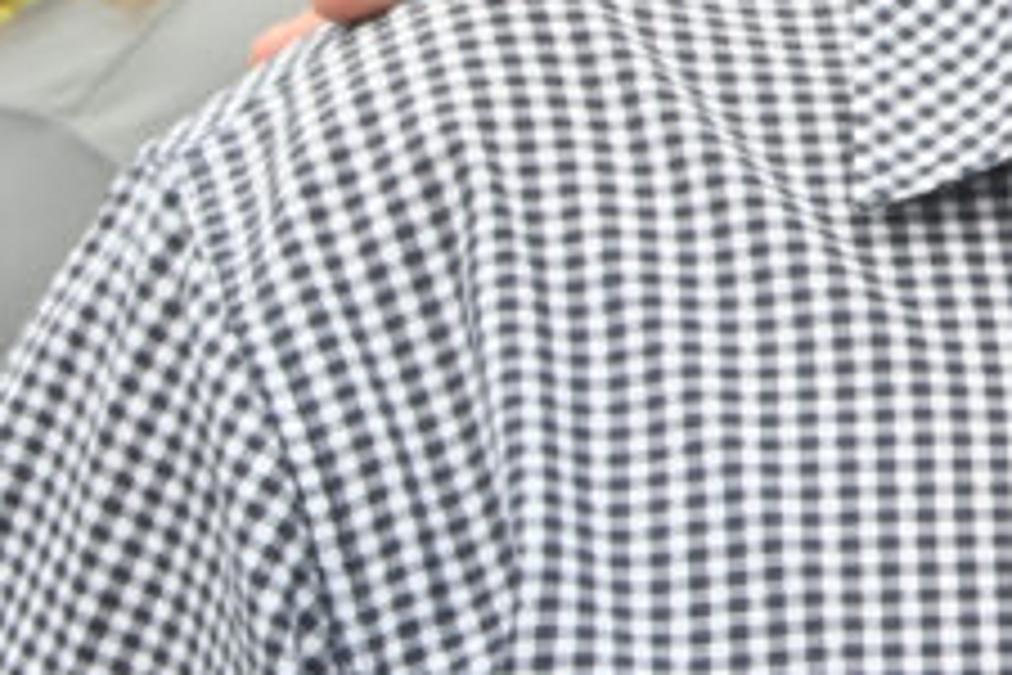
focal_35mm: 170
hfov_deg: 10.1
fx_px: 4788
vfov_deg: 7.8
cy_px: -508
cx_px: 2645
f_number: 6.3
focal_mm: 17
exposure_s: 1/320
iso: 100
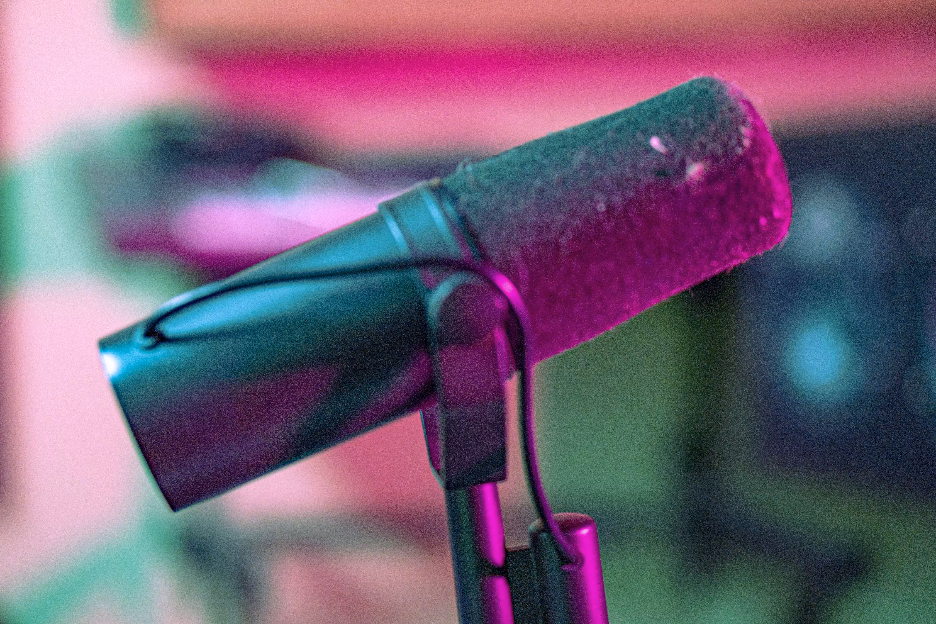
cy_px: 312
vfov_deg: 18.2
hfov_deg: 27.0
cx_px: 468
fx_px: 1950
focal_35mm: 75
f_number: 1.8
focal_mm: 50
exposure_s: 1/25
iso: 160
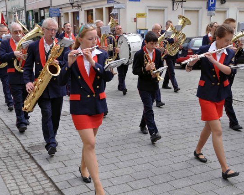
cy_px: 98
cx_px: 124
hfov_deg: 37.6
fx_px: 358
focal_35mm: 50
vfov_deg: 30.5
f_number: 9
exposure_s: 1/320
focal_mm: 29
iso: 200
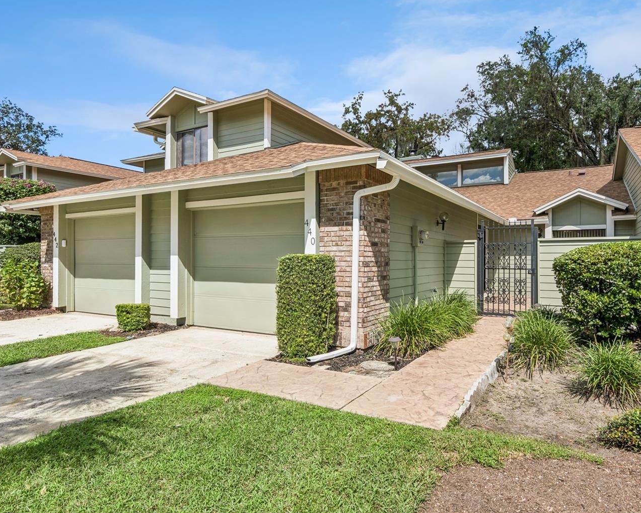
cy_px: 257
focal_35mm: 20
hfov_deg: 79.7
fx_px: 379
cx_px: 374
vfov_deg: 68.1
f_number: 20
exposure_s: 1/60
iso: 160
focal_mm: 17
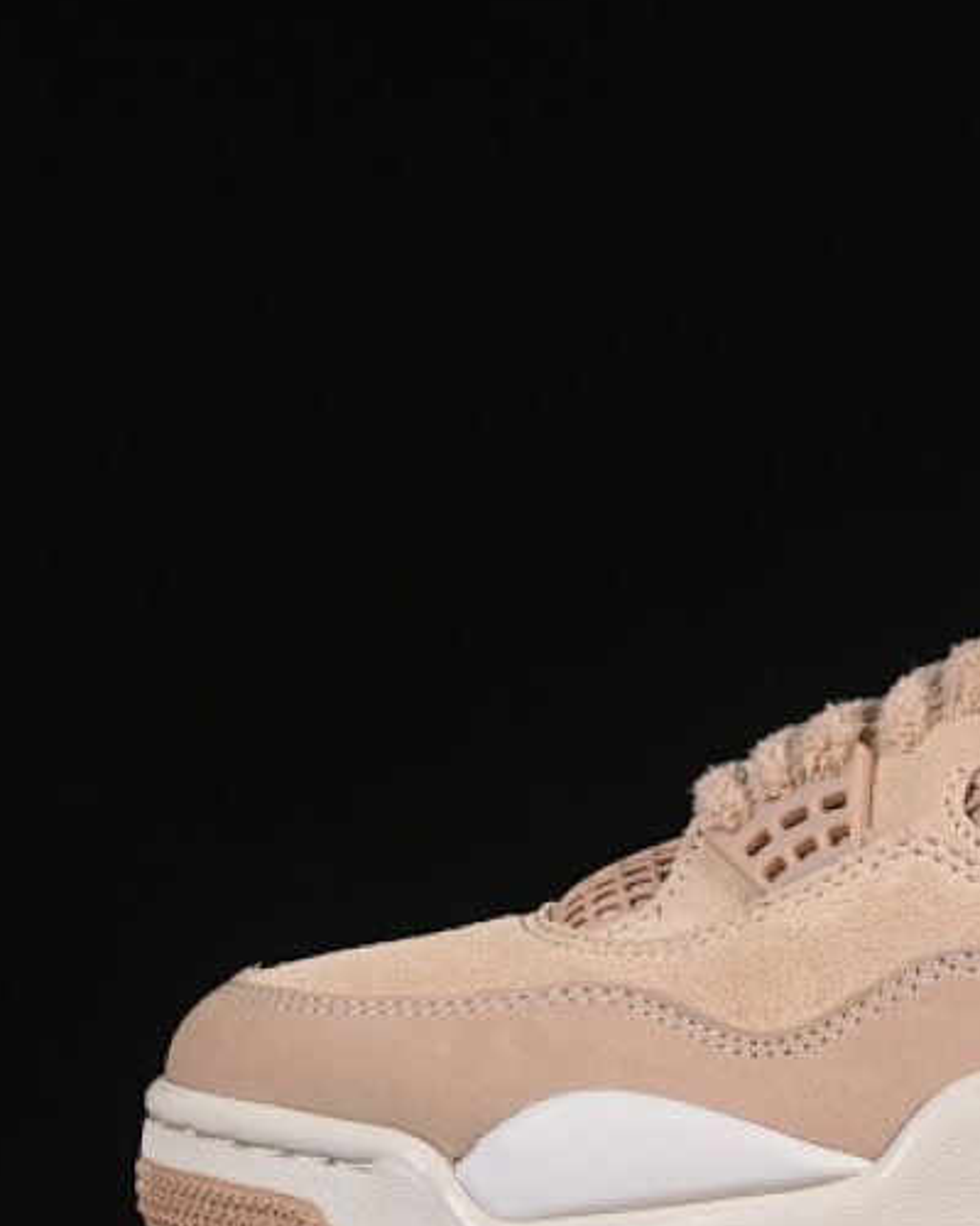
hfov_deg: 10.0
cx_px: 1088
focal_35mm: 152
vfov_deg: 12.7
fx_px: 5511
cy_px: 785
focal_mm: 50
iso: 160
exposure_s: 1/80
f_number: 8
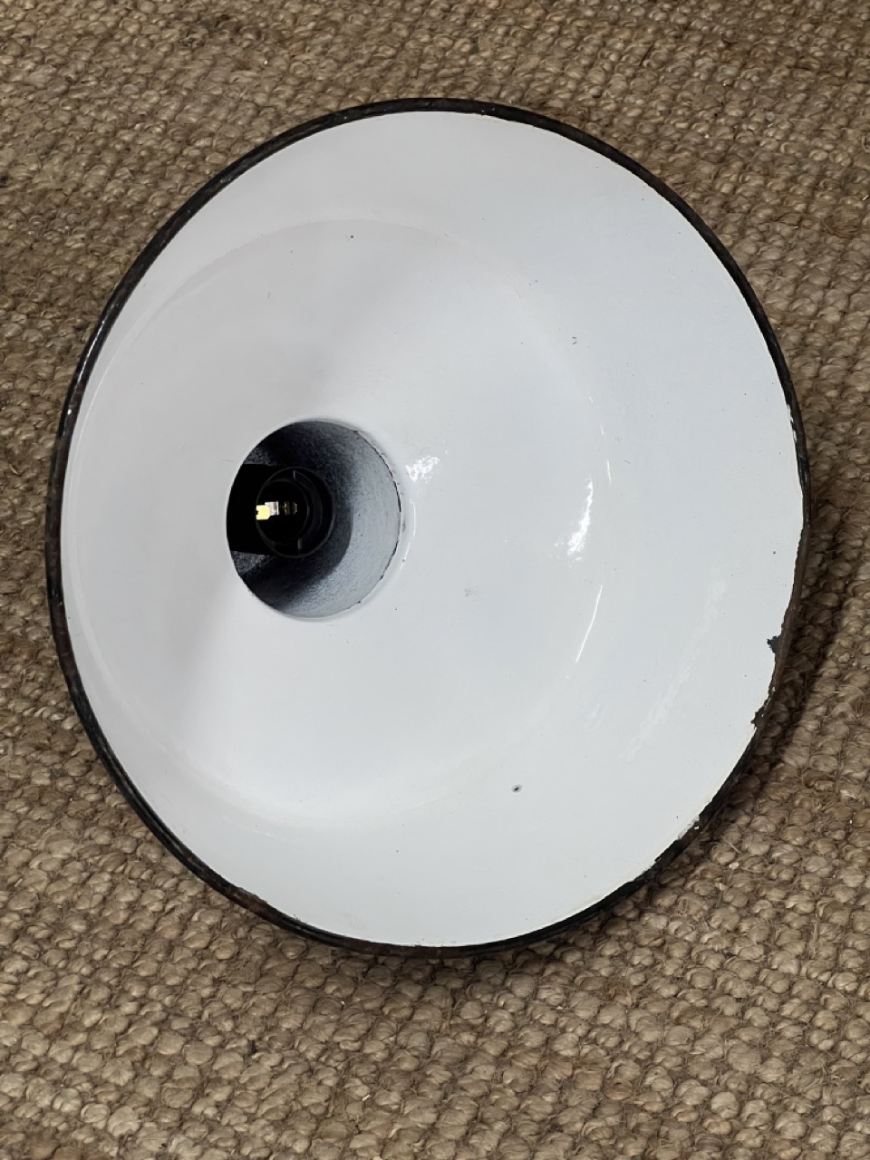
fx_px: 2580
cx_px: 435
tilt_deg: -49.0
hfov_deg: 19.1
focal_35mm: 77
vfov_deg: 25.3
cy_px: 580
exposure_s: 1/50
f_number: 2.8
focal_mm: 9
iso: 320
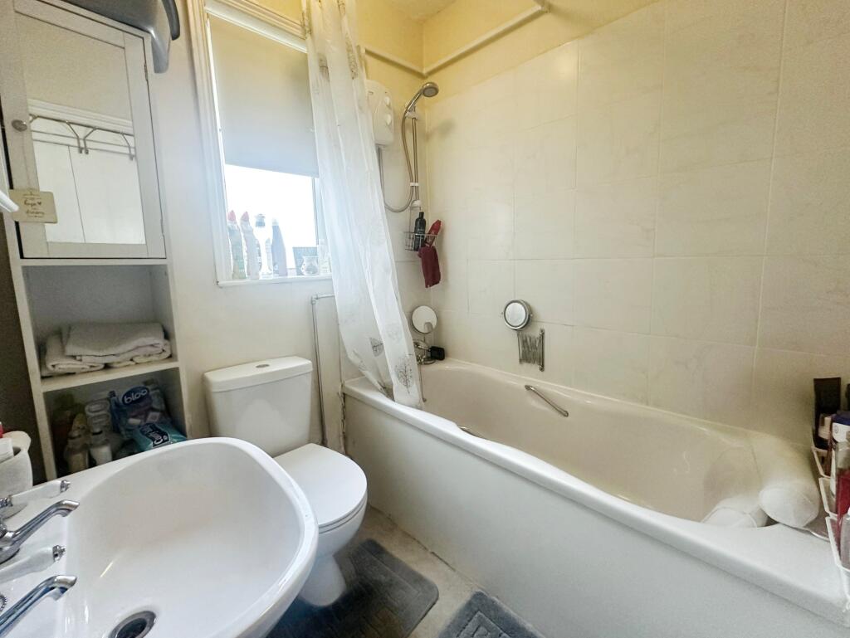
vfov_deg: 85.7
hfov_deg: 102.0
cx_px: 425
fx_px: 344
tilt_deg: -8.5
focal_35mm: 14
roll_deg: +1.6
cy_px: 319
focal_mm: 2.22
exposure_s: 1/100
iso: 250
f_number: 2.2
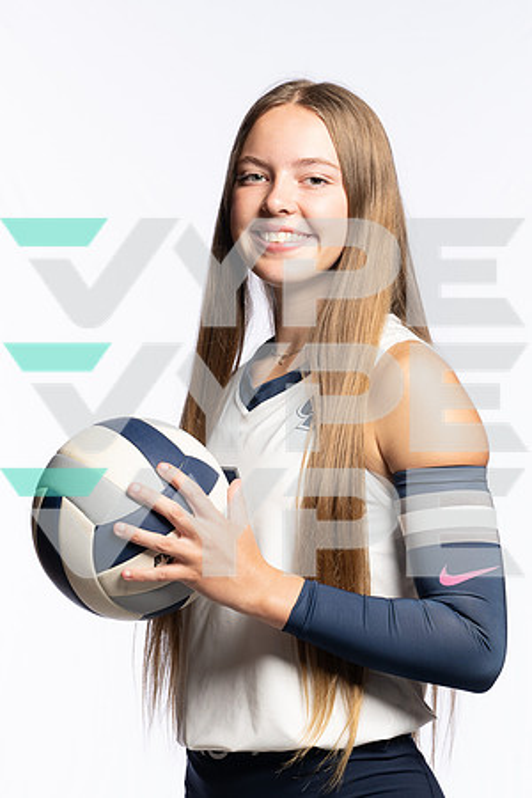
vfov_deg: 19.5
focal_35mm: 105
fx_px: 2327
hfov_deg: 13.0
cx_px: 255
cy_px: 399
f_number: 8
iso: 320
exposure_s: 1/250
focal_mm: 70
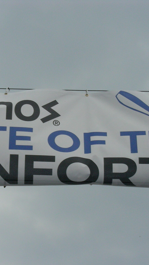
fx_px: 808
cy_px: 133
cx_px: 45
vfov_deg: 18.6
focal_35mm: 115
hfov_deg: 10.5
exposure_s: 1/373
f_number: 4
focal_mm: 13.2
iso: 100
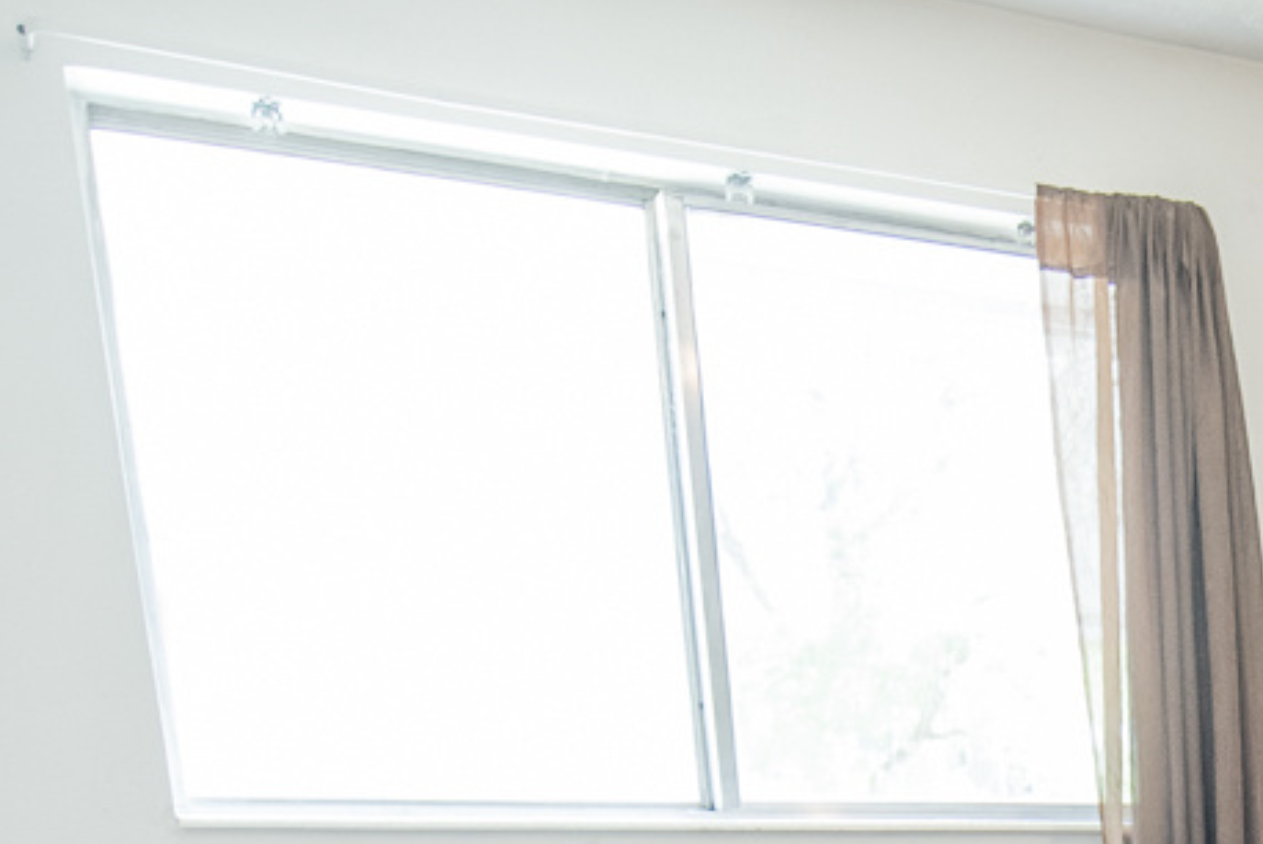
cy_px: 1426
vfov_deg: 19.7
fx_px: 1931
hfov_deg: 32.6
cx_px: 1326
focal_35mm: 55
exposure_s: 1/50
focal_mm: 14
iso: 1000
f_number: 3.5
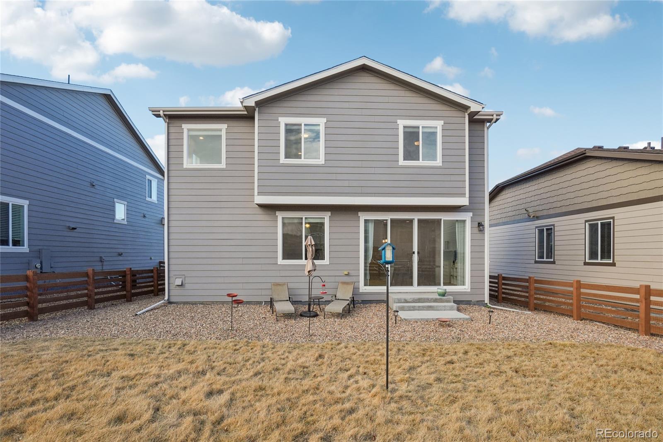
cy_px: 221
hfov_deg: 90.0
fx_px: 331
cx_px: 332
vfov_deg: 67.4
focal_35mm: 18
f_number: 8
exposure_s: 1/320
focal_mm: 12
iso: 400
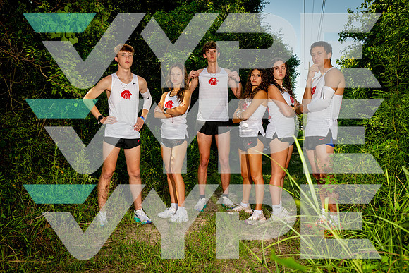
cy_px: 136
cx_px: 201
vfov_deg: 34.6
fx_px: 438
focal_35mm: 39
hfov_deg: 50.0
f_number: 7.1
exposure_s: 1/320
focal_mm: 35
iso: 250
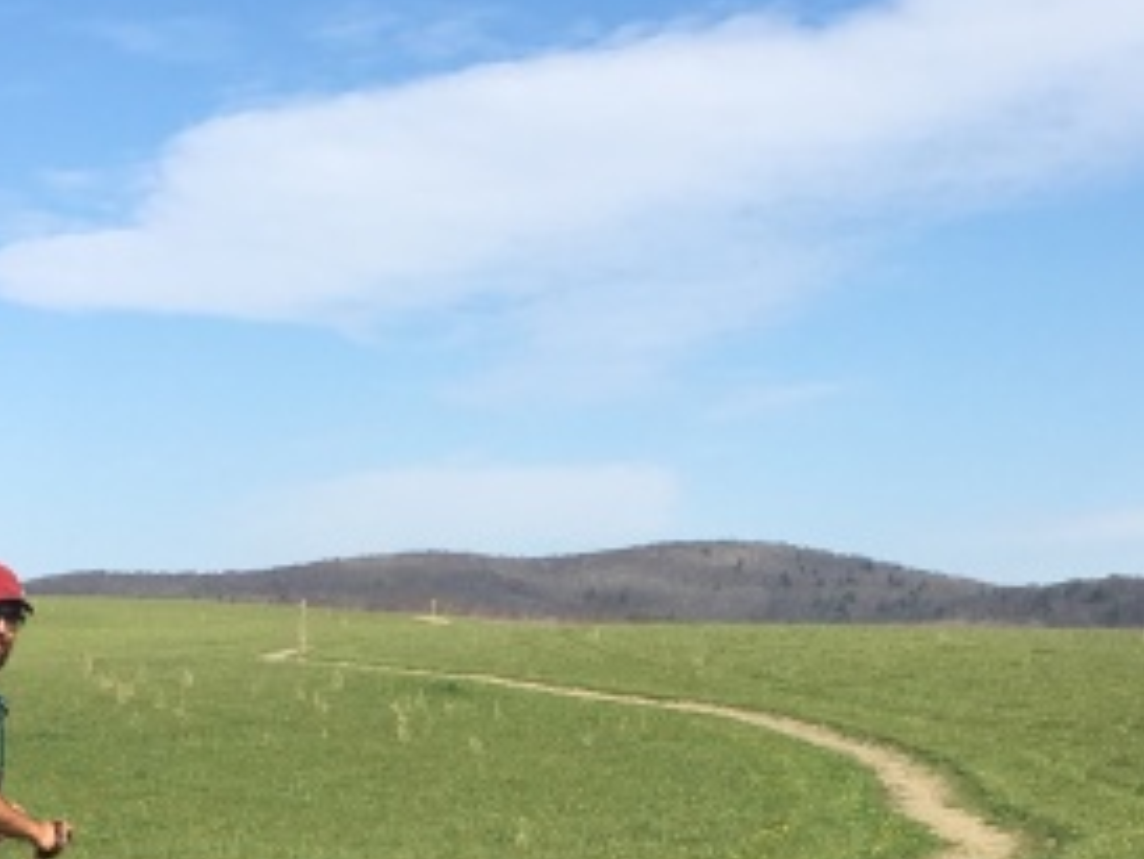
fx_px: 2810
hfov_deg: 22.9
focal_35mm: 85
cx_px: 390
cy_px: 880
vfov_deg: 17.0
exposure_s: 1/1425
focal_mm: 4.15
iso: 25
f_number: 2.2
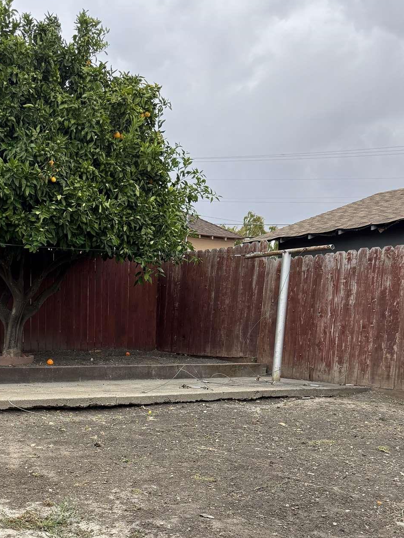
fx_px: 685
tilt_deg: -7.2
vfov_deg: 41.4
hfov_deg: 32.2
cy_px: 418
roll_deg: -1.4
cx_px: 98
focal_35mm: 44
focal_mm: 6.76
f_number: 1.78
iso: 100
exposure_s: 1/1122
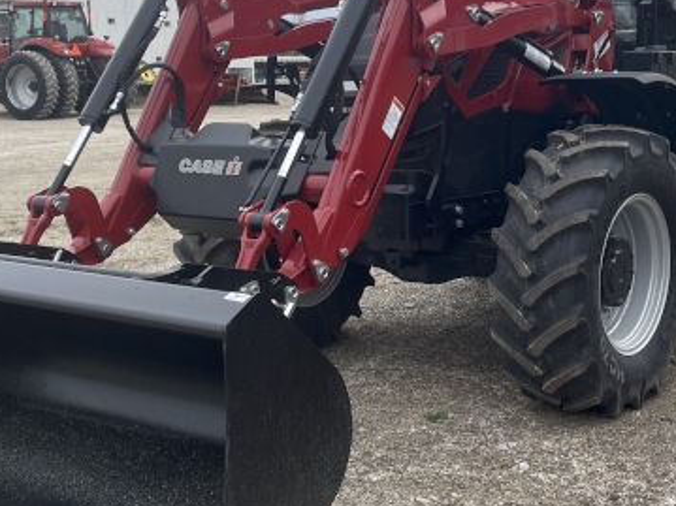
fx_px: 1132
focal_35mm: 58
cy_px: 237
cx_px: 378
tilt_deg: -6.6
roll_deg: +0.6
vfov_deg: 25.2
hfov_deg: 33.2
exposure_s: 1/1795
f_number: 1.6
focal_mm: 4.2
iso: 32
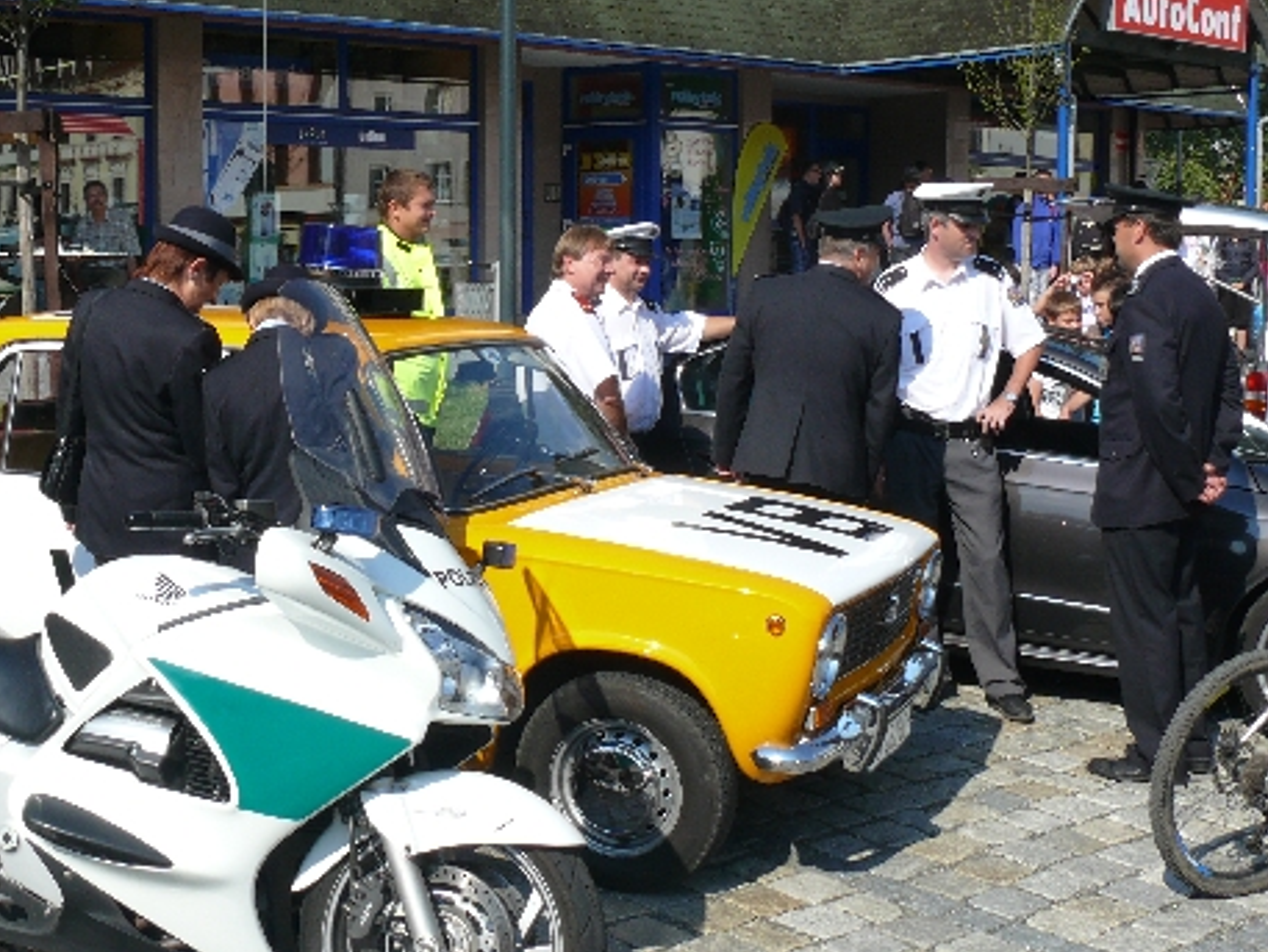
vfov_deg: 29.7
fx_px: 1795
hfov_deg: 38.6
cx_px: 472
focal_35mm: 49
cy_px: 472
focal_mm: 7.4
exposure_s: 1/400
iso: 100
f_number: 6.3
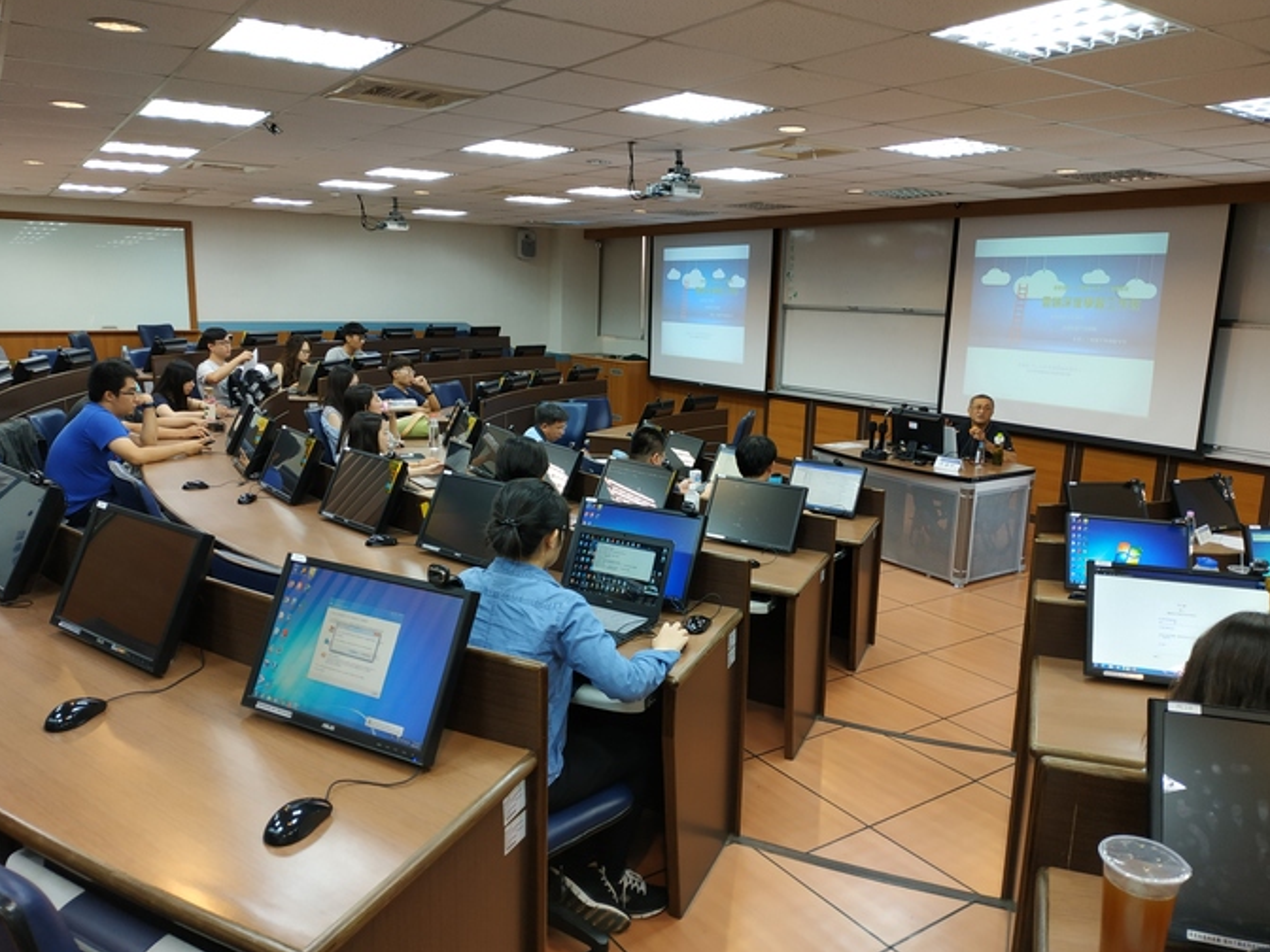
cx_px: 639
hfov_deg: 69.4
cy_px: 468
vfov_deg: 54.9
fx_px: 917
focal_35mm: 25
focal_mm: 3.94
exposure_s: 1/40
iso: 200
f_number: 1.9
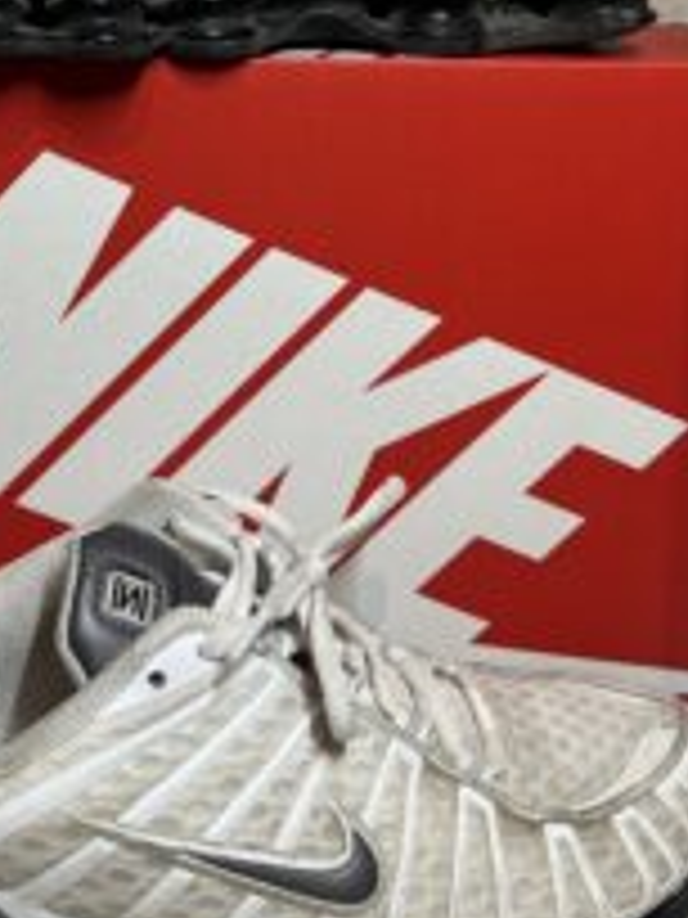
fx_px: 1352
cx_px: 216
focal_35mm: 51
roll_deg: -0.2
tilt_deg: -21.5
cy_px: 297
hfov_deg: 28.3
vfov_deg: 37.0
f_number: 1.5
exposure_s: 1/121
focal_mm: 5.7
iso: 125
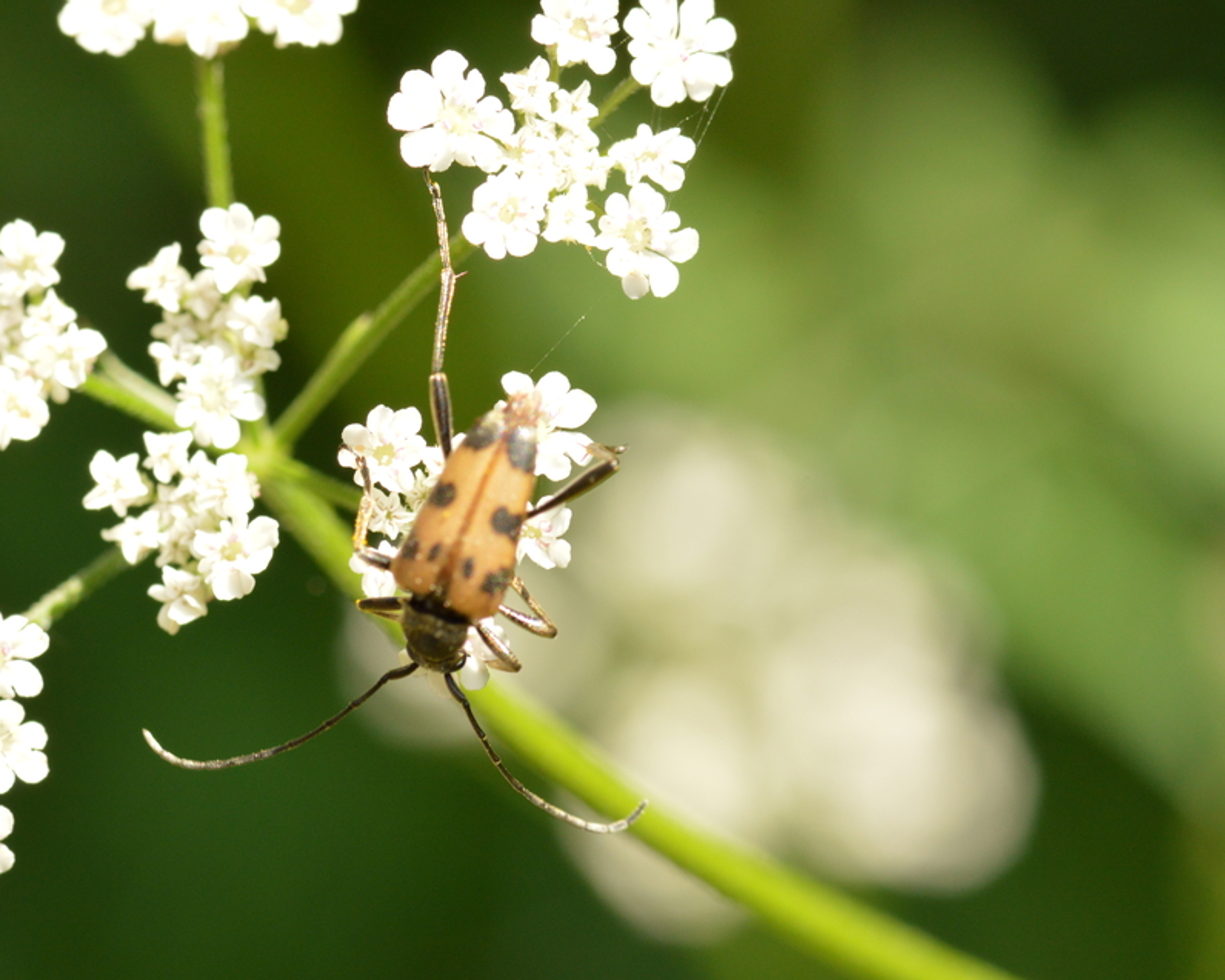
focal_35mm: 170
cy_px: 489
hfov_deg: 11.3
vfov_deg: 9.1
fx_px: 6164
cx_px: 591
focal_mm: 100
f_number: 18
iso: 800
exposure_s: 1/200
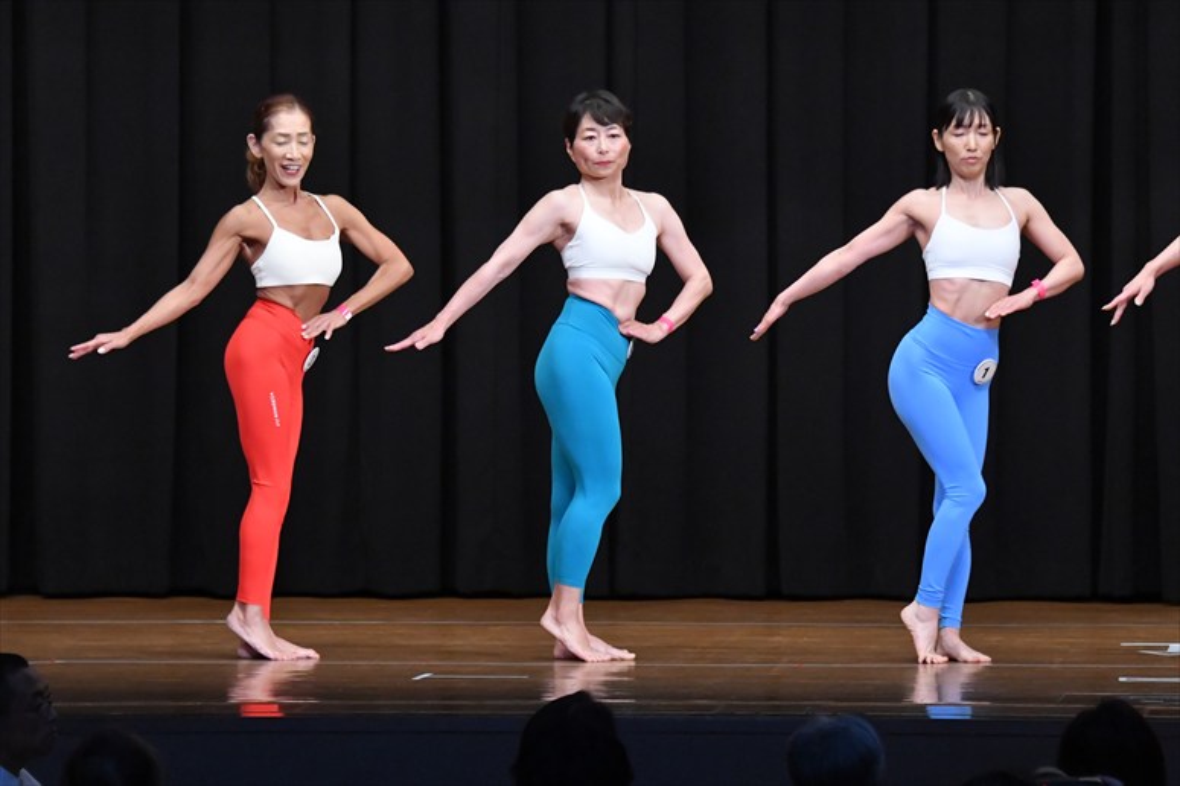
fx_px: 7109
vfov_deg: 6.3
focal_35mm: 217
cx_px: 590
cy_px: 393
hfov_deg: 9.5
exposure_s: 1/400
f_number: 5.6
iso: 6400
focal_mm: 145
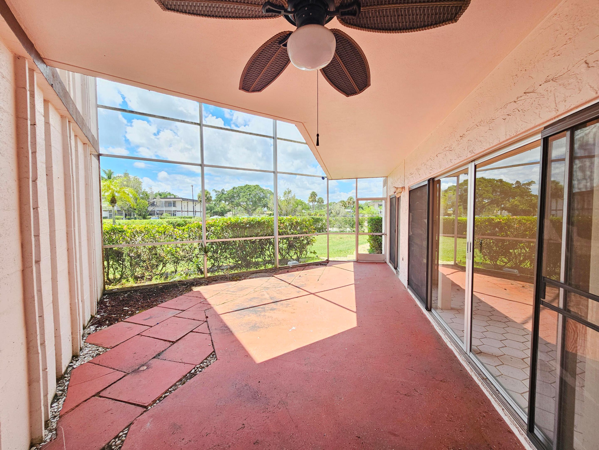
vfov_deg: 89.9
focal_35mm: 13
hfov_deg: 106.2
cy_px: 225
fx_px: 225
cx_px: 300
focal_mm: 2.2
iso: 50
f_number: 2.2
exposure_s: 1/182
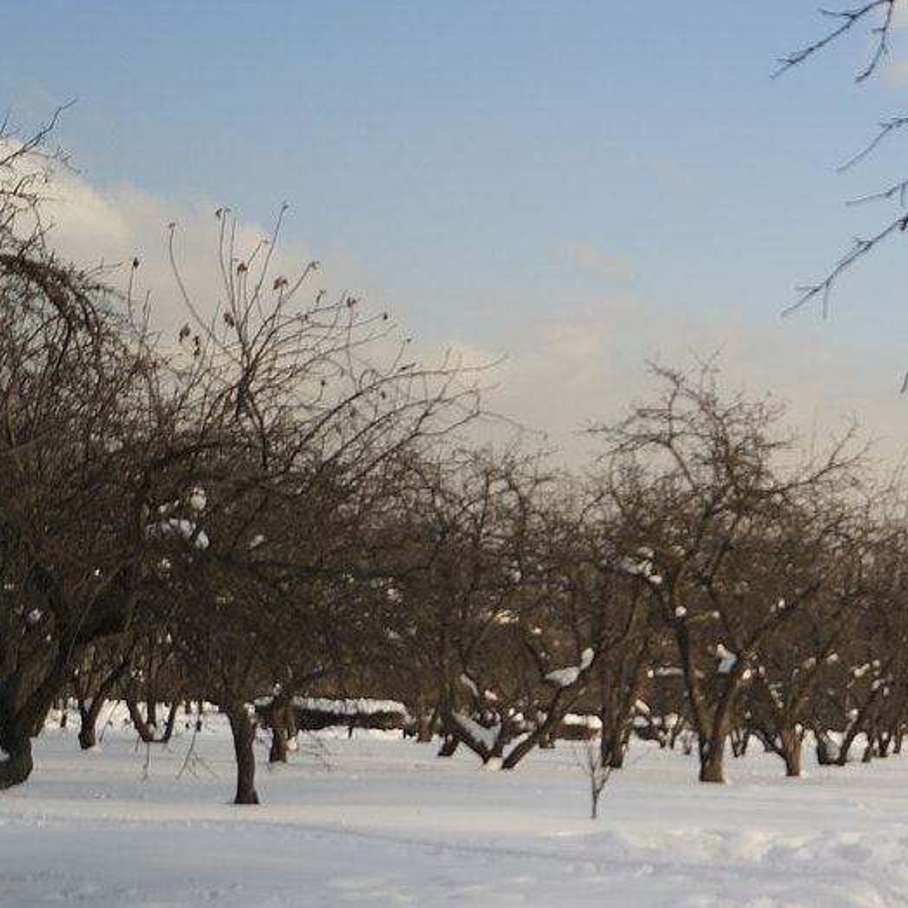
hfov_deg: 21.7
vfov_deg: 24.7
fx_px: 2077
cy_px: 473
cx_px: 1255
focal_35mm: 70
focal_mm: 18
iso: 100
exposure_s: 1/1250
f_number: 3.5
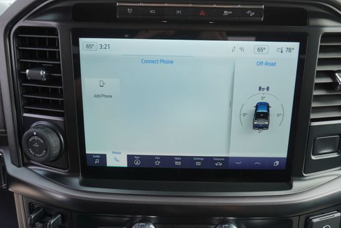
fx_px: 265
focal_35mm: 28
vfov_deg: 46.4
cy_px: 106
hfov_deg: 65.4
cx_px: 180
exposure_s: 1/100
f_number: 5
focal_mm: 16
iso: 100
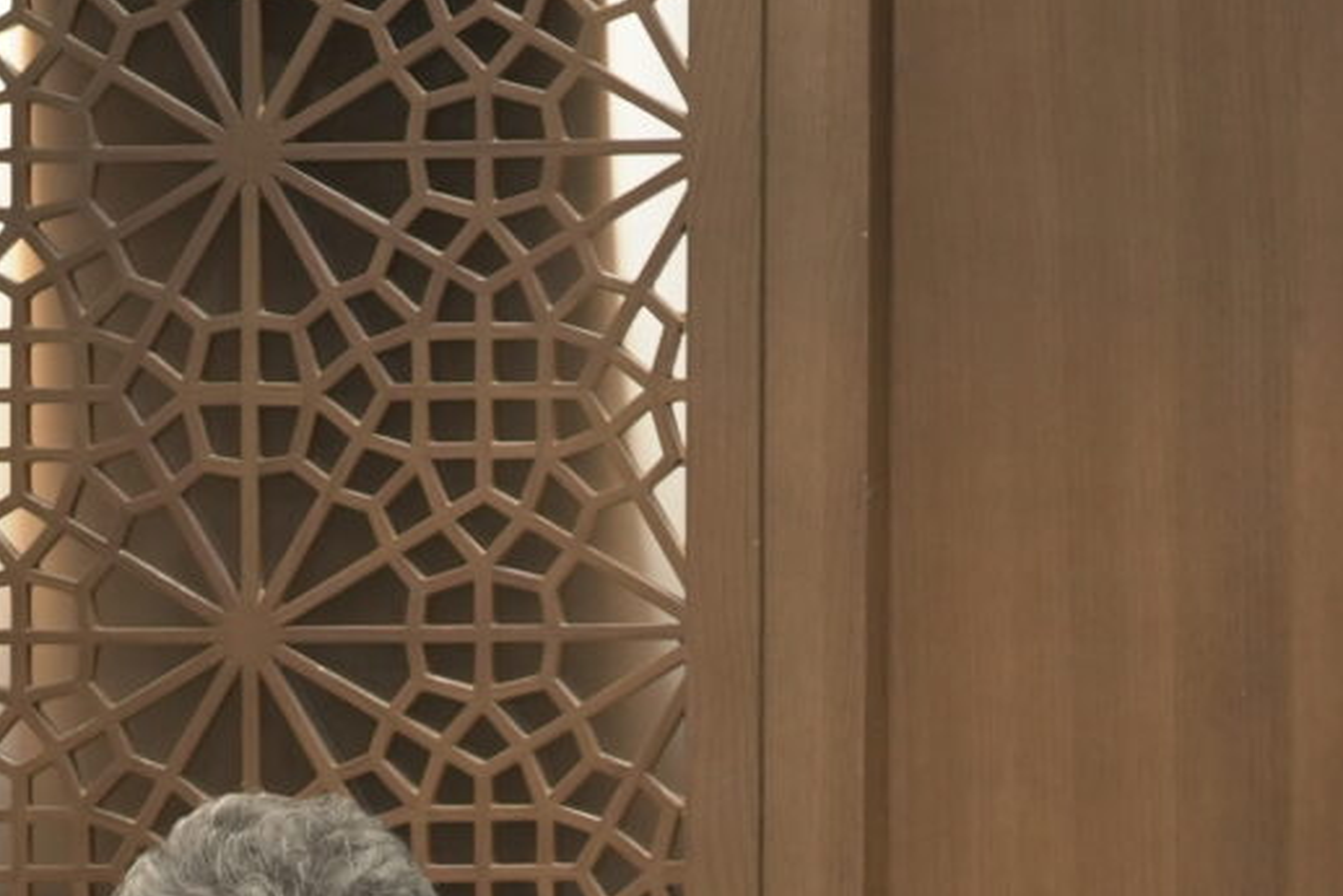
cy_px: 1895
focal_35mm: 723
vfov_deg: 1.9
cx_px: -1169
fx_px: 26978
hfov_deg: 2.8
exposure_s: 1/160
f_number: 2.8
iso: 1000
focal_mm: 146
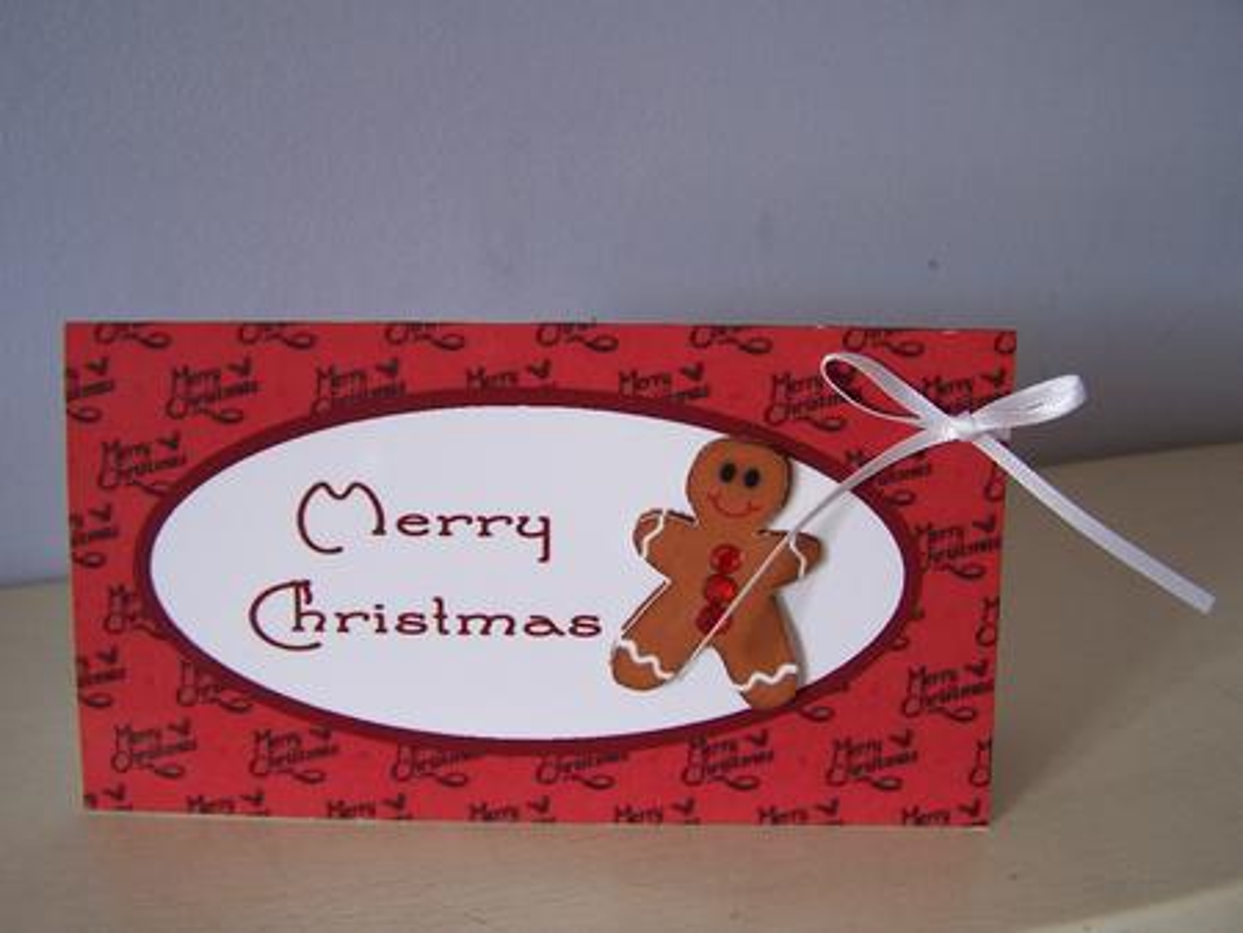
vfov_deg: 37.8
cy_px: 466
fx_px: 1365
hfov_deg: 49.0
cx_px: 622
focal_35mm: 38
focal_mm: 6.3
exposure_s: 1/30
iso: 140
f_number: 2.8
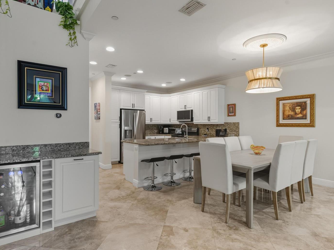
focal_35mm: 20
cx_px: 167
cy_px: 124
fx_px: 193
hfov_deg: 81.7
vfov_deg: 66.0
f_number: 7.1
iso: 320
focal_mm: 18
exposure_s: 1/50
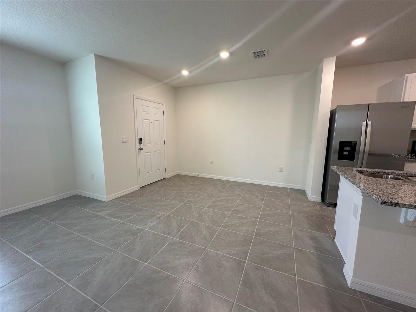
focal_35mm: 14
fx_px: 168
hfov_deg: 102.1
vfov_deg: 85.7
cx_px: 208
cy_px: 156
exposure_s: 1/120
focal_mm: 2.22
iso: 200
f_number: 2.2
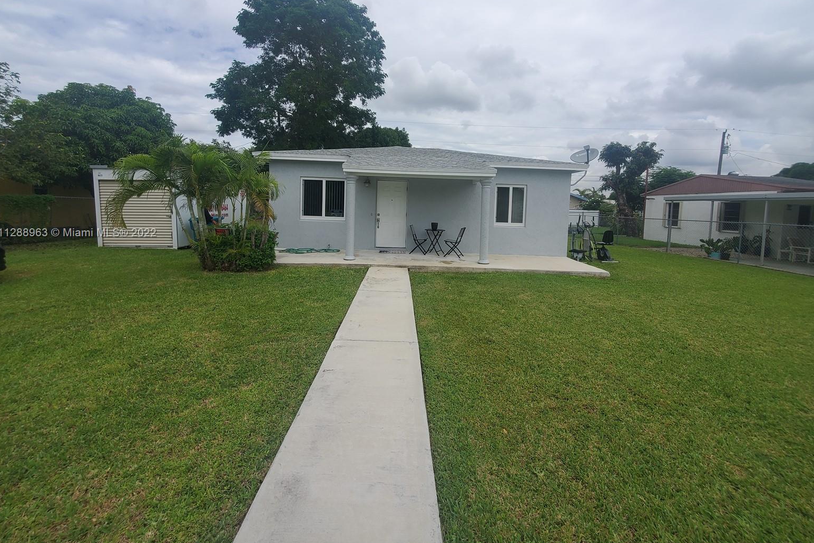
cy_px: 234
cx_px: 409
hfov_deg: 104.3
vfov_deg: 80.7
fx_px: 317
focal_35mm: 14
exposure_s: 1/1212
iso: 50
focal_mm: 1.8
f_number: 2.2
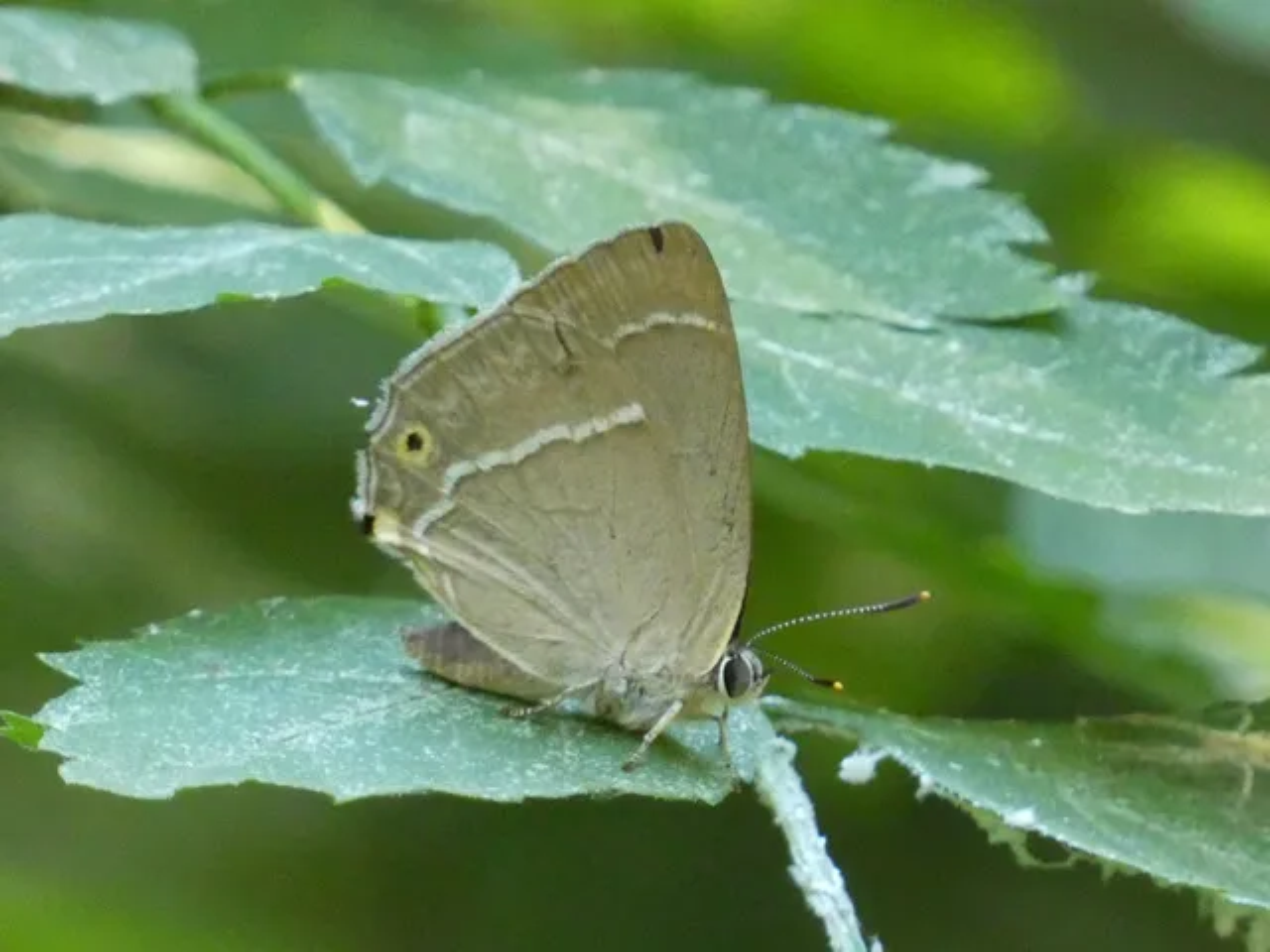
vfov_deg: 2.5
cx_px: 635
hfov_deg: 3.3
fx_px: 22013
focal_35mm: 600
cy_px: 476
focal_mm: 107.6
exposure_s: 1/100
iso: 1600
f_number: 5.6
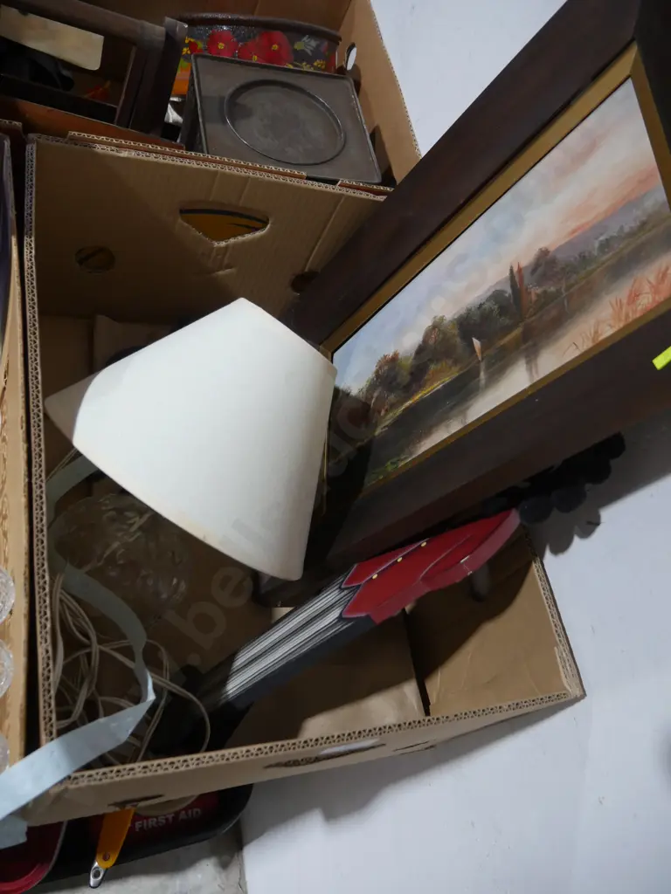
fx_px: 724
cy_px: 447
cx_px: 336
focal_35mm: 28
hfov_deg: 49.7
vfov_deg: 63.4
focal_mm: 14
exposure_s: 1/60
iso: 1000
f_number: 3.5
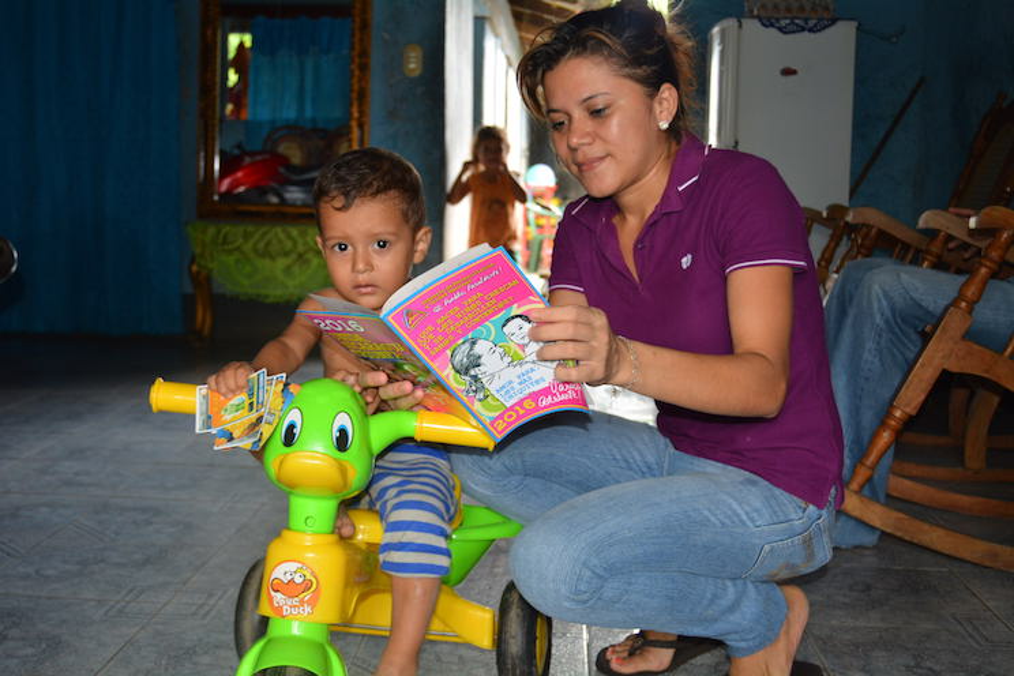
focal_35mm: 45
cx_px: 507
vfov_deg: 29.9
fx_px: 1267
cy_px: 338
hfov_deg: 43.6
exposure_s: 1/60
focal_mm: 30
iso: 640
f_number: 4.2
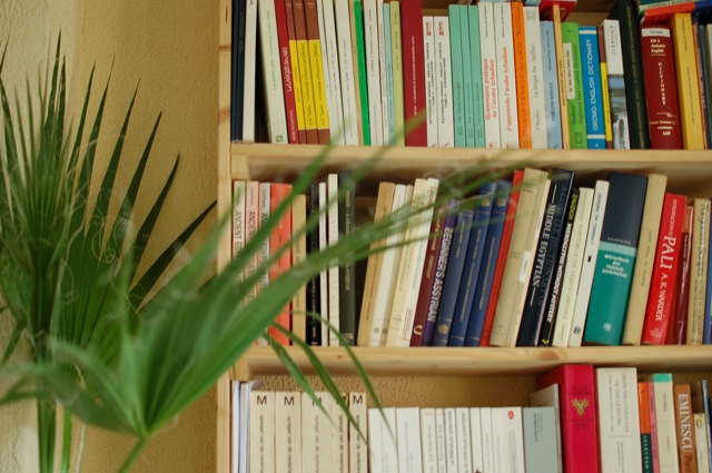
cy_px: 236
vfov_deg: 25.7
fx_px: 1037
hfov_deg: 37.9
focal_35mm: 52
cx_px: 356
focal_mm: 35
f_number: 2.2
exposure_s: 1/20
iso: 200
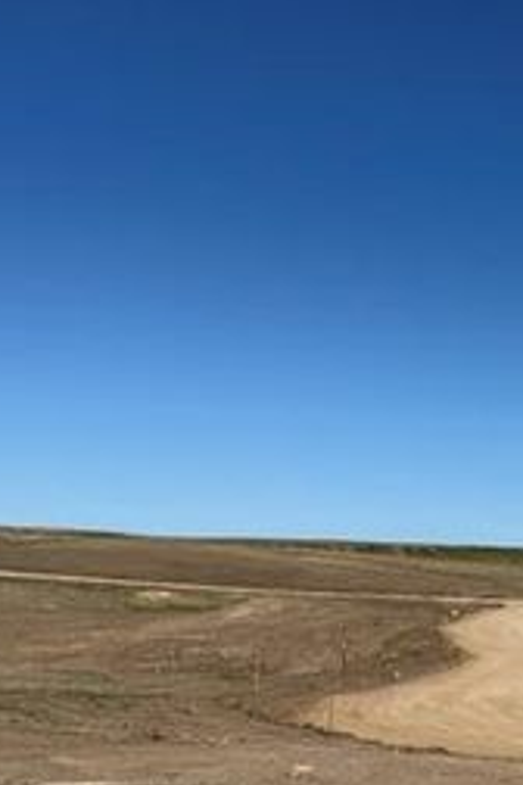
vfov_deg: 29.6
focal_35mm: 66
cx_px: 629
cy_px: 667
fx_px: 1438
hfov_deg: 19.4
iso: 80
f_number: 1.78
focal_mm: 6.76
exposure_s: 1/9091
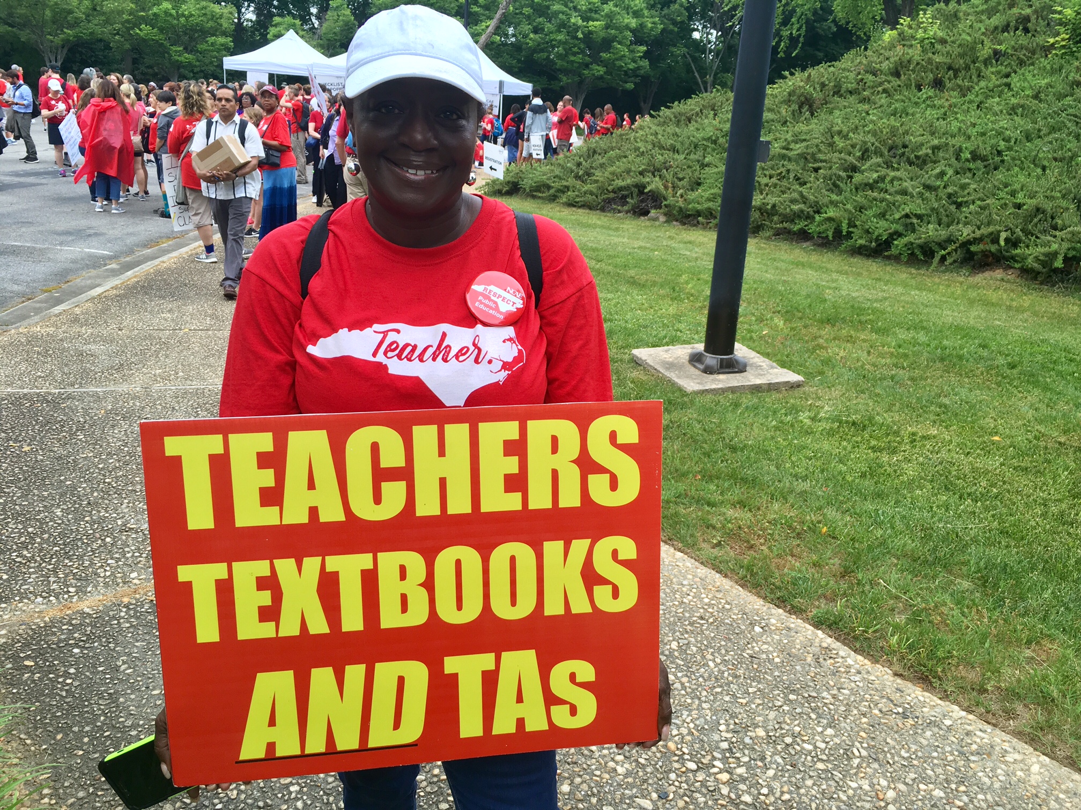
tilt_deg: -21.3
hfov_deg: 61.7
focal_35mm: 29
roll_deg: -4.5
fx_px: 906
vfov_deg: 48.2
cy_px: 405
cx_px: 540
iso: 25
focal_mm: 4.15
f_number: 2.2
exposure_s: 1/120
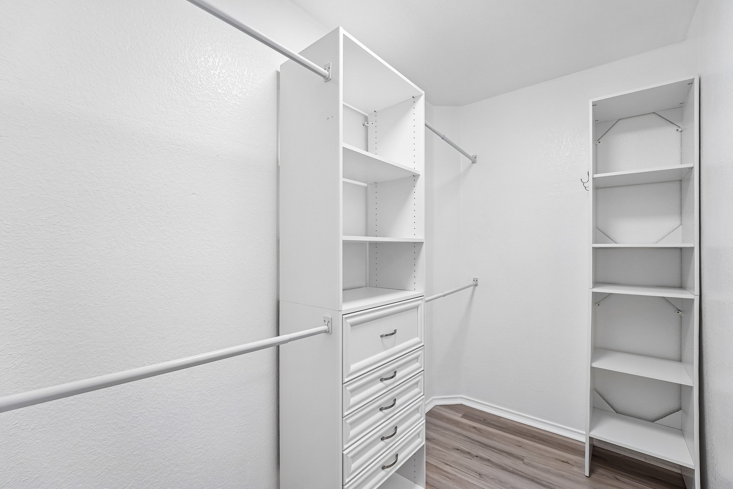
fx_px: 285
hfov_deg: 104.3
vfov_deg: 81.2
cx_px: 366
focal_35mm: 14
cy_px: 244
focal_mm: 14
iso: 400
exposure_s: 1/40
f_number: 8
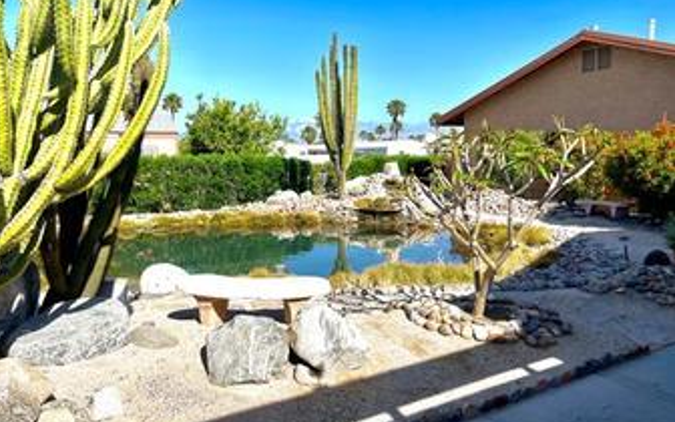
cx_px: 334
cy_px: 211
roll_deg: +1.4
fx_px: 515
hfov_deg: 66.5
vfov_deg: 44.5
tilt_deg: -5.6
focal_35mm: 28
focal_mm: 5.1
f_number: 1.6
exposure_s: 1/4049
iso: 32
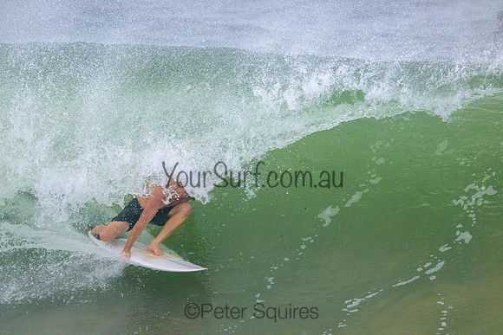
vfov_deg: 1.7
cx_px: 252
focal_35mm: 800
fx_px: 11180
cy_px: 168
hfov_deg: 2.6
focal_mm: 800
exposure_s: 1/3200
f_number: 11
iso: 7200
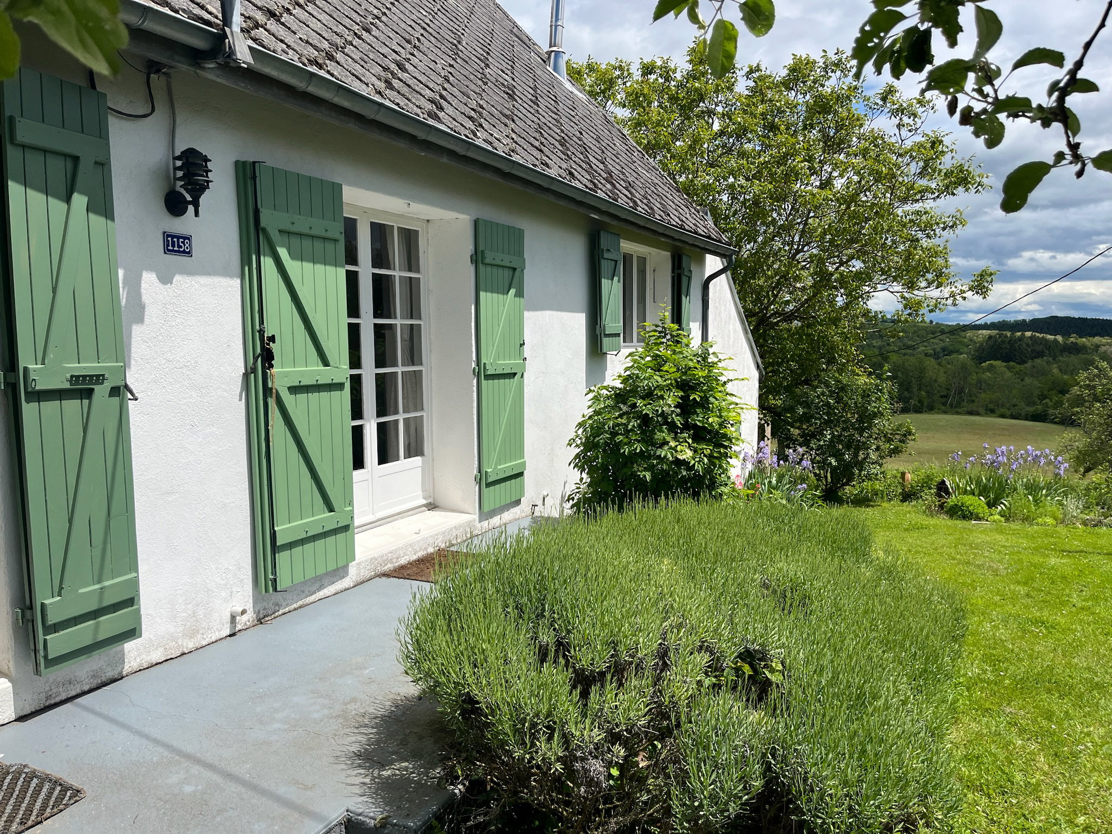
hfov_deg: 67.3
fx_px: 835
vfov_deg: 53.1
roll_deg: +1.3
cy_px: 417
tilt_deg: -6.6
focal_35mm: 26
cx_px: 556
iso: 50
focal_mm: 5.1
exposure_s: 1/5556
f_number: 1.6
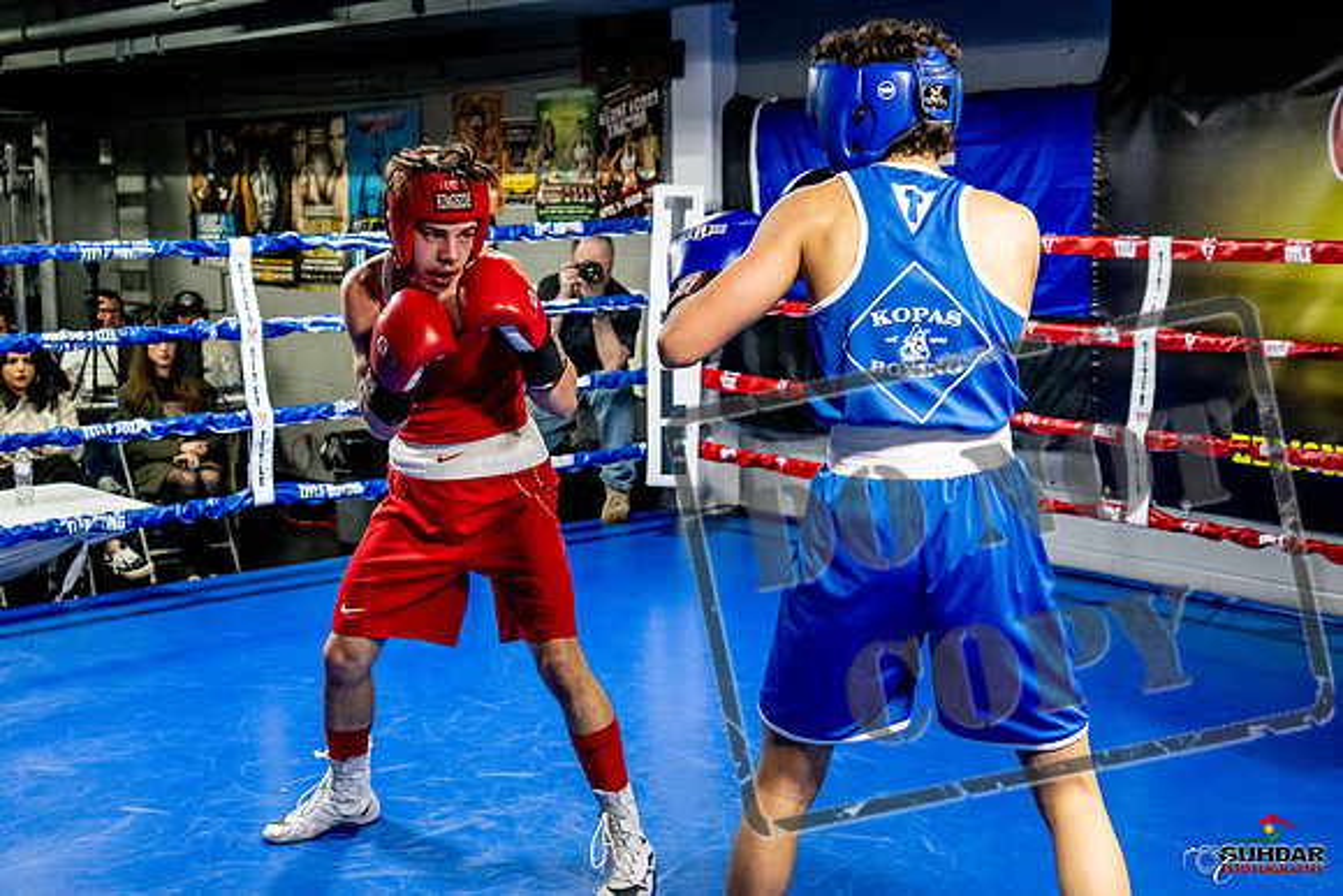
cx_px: 672
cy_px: 448
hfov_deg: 38.2
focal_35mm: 52
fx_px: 1940
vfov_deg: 26.0
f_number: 2.8
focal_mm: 35
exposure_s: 1/800
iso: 5000
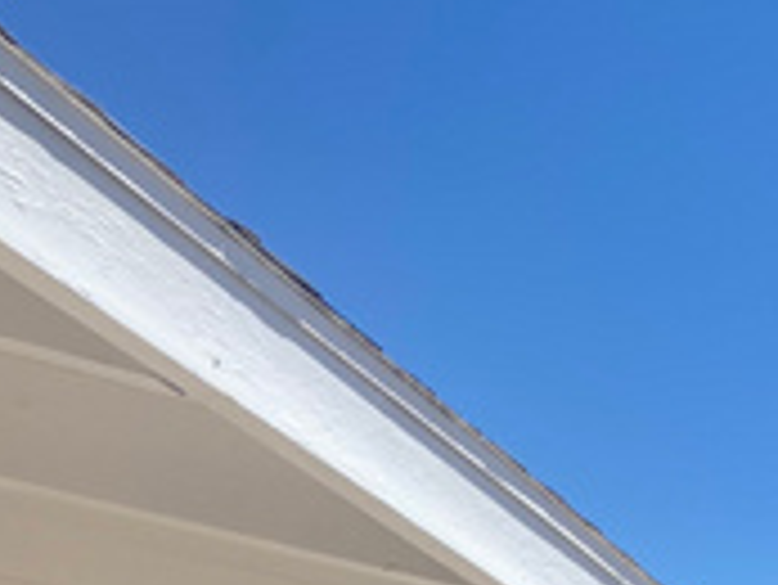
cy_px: 1008
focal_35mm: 96
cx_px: 778
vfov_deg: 13.9
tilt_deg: +0.5
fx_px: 2159
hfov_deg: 19.8
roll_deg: -1.9
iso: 32
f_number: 1.8
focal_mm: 4.25
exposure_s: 1/3497
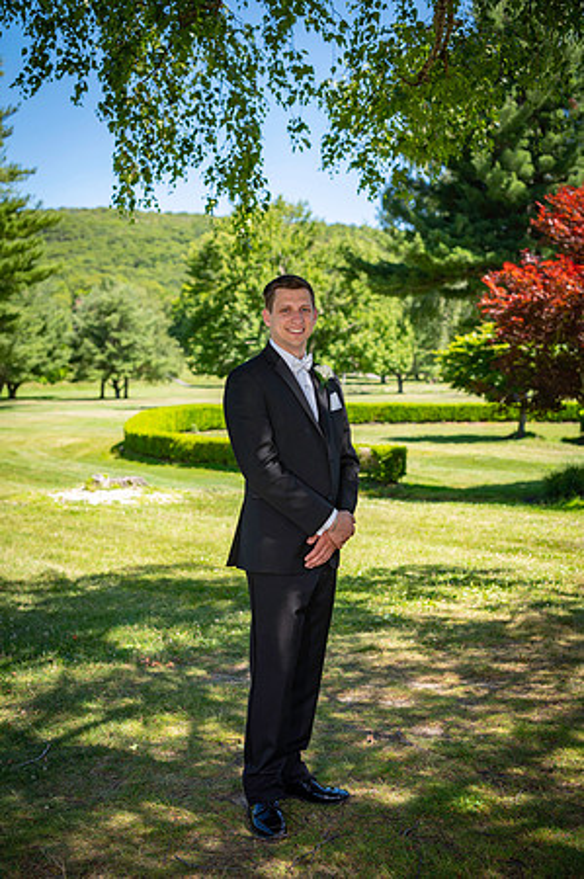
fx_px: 1073
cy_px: 440
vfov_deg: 44.5
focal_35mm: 44
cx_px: 292
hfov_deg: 30.4
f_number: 3.2
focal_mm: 44
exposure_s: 1/1600
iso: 100
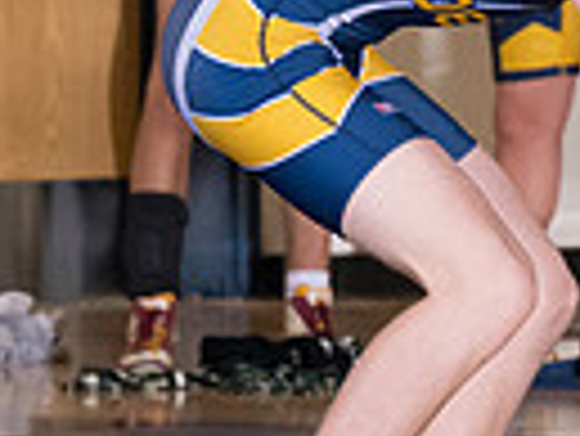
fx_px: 14641
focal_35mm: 873
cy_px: 126
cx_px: 863
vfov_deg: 1.7
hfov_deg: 2.3
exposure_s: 1/250
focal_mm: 135
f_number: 5.6
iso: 2000
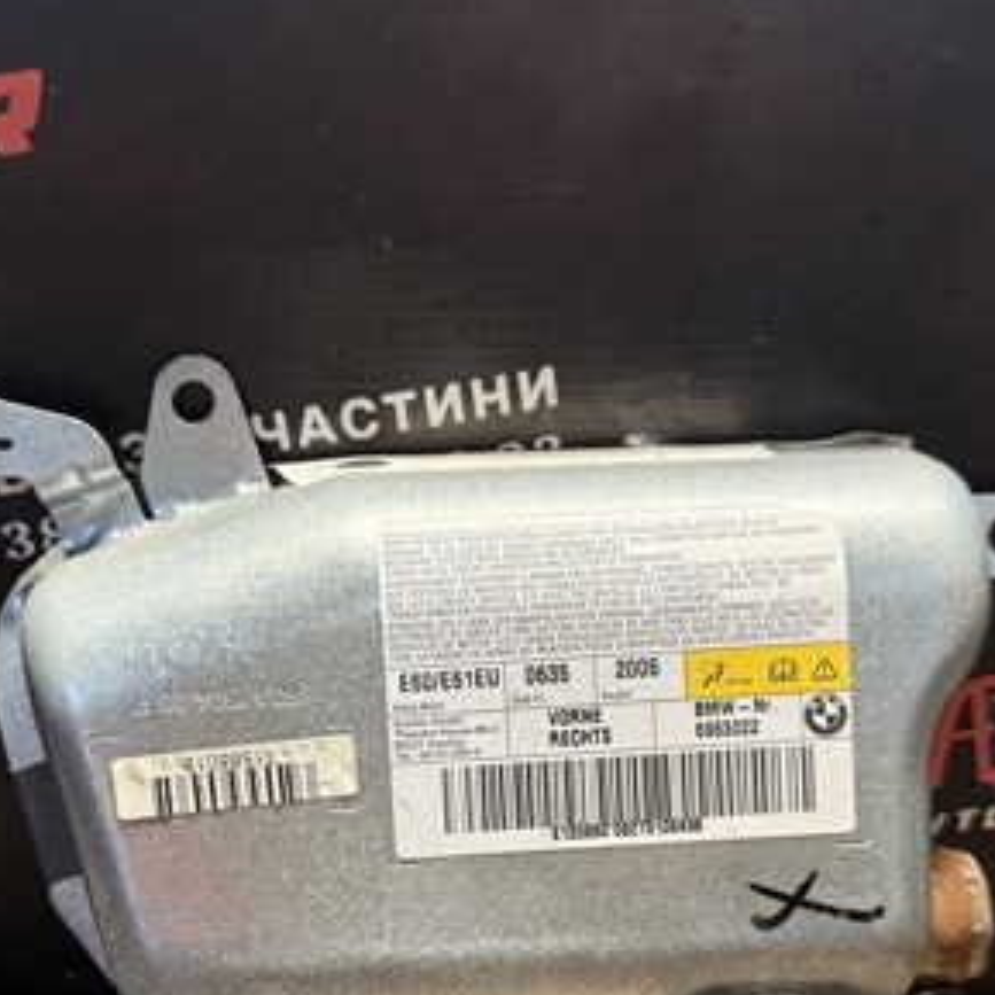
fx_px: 1528
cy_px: 675
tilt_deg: -22.3
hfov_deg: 36.0
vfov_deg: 35.7
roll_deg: +0.3
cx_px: 420
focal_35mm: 47
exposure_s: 1/50
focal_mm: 6.76
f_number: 1.78
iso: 800
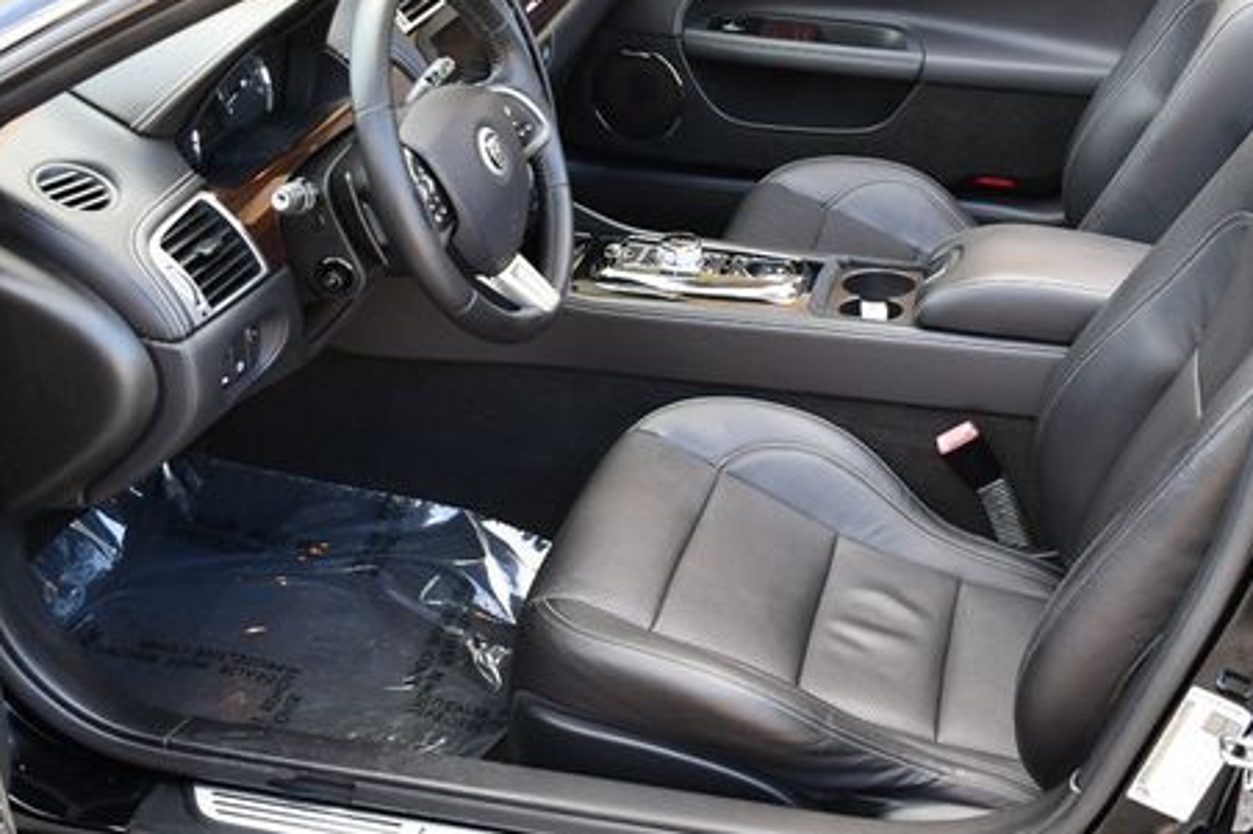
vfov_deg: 26.4
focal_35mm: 51
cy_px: 316
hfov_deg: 38.7
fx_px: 1774
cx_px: 773
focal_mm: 18
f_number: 3.5
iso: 500
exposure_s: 1/250
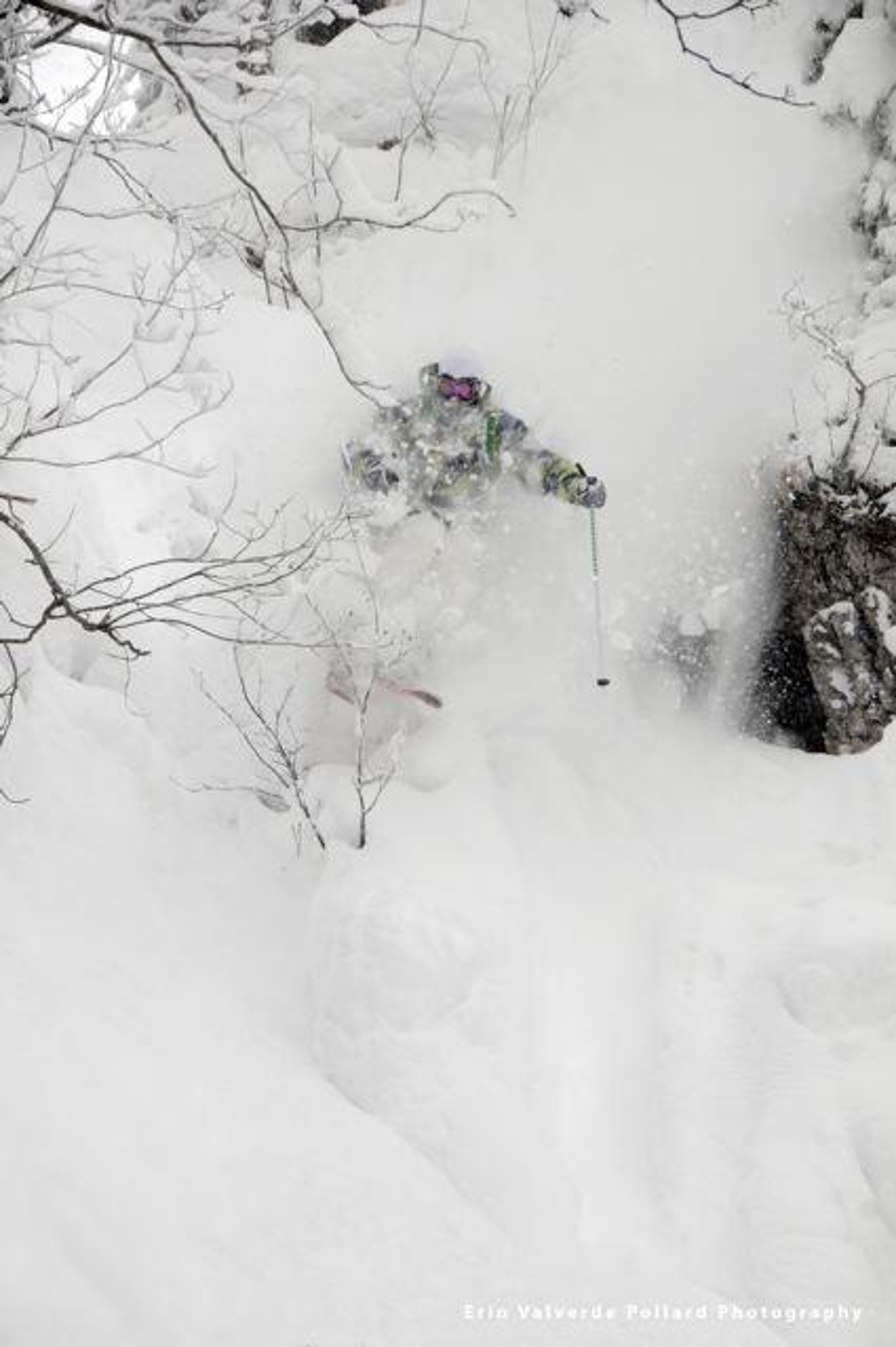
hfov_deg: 9.6
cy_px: 674
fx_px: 5328
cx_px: 448
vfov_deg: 14.4
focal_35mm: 142
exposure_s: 1/1000
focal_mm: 95
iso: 400
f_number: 8
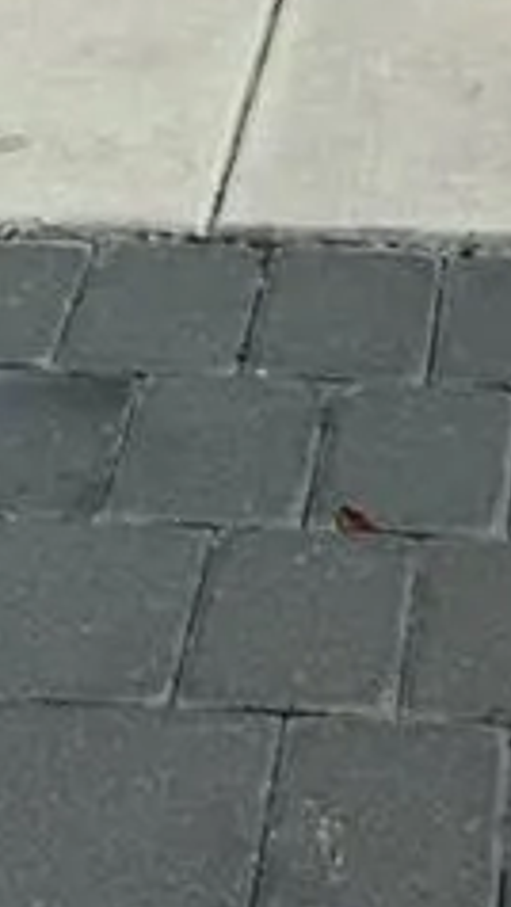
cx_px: 553
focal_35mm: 132
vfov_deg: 13.5
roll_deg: -0.5
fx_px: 3177
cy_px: -1002
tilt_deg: -1.7
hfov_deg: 9.1
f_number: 1.78
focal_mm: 6.76
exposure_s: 1/10417
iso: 80
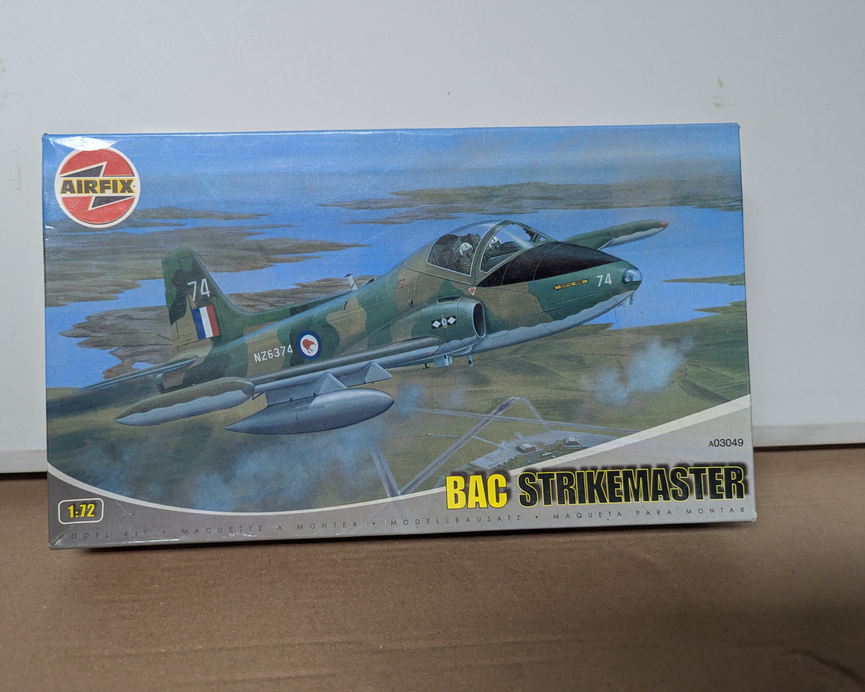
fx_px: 640
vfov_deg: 56.8
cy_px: 346
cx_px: 406
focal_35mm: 25
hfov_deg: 68.0
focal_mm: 6.81
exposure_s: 1/175
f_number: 1.85
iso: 860
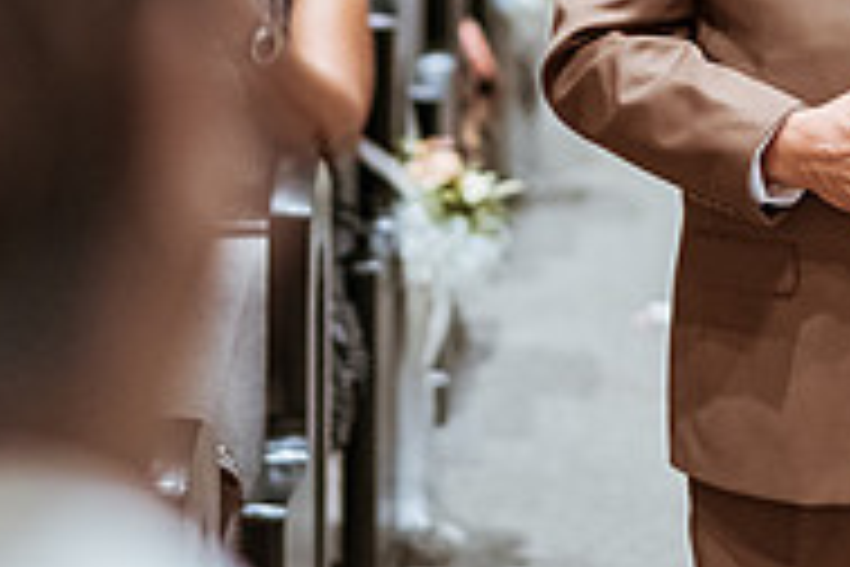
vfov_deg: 7.7
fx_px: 4202
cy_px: -38
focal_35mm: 178
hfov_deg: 11.5
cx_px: 567
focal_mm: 58
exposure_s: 1/640
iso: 1600
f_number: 1.4
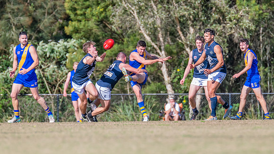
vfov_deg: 2.3
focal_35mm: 531
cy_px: 68
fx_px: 3858
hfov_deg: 4.1
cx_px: 151
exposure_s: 1/2000
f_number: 7.1
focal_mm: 420
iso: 800
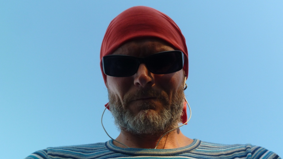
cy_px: 108
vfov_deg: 37.3
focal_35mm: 31
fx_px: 233
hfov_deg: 62.5
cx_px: 153
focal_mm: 4.1
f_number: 4
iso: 80
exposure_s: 1/100
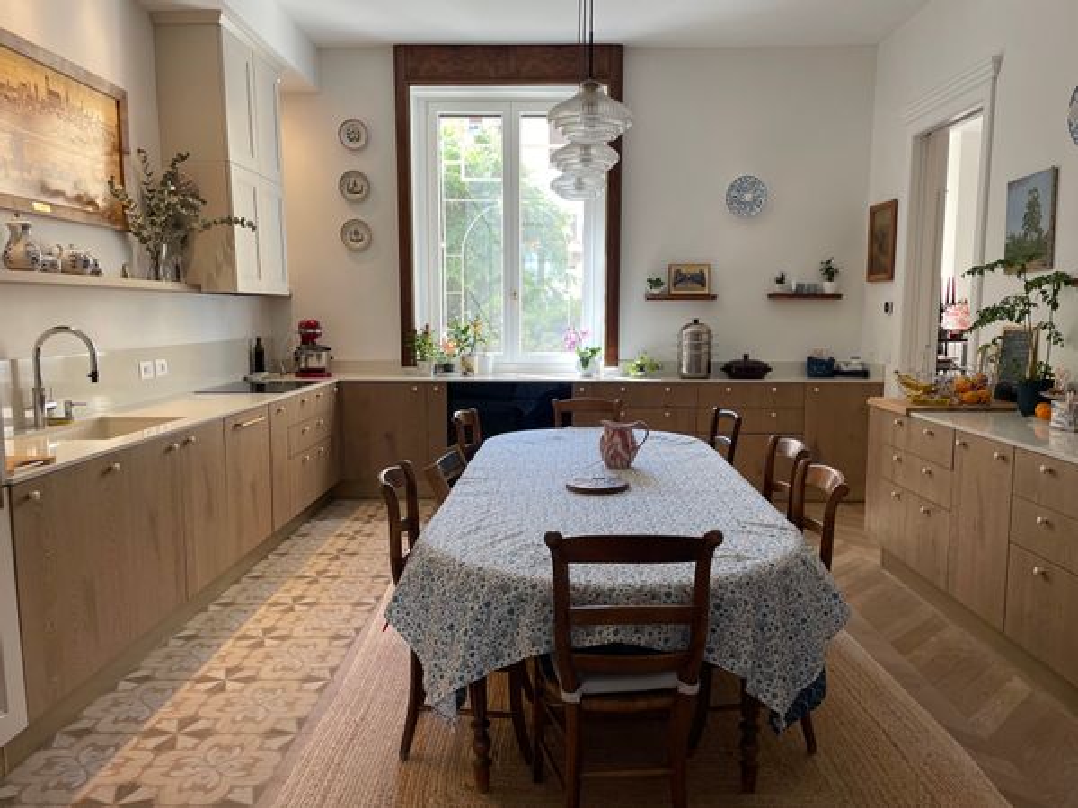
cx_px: 539
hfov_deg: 67.3
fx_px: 810
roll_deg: -0.1
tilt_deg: -7.6
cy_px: 404
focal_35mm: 26
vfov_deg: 53.1
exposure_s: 1/121
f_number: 1.6
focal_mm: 4.2
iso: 80
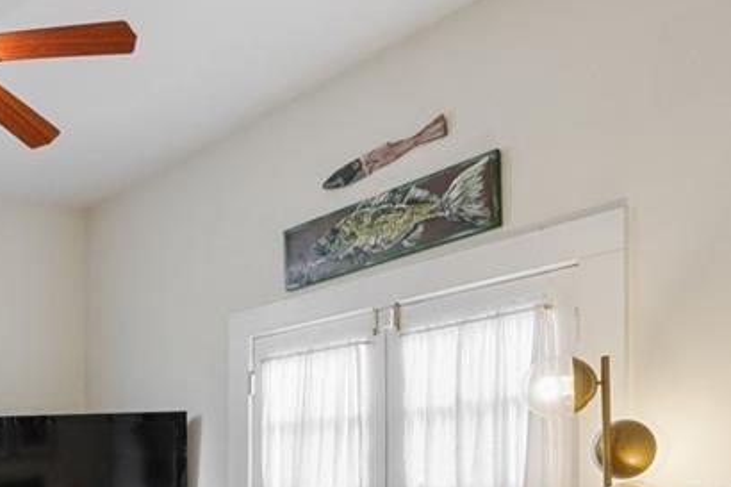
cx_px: -41
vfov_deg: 30.4
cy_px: 516
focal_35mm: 40
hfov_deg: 40.7
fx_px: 812
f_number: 11
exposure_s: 1/6
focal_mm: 10.4
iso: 400
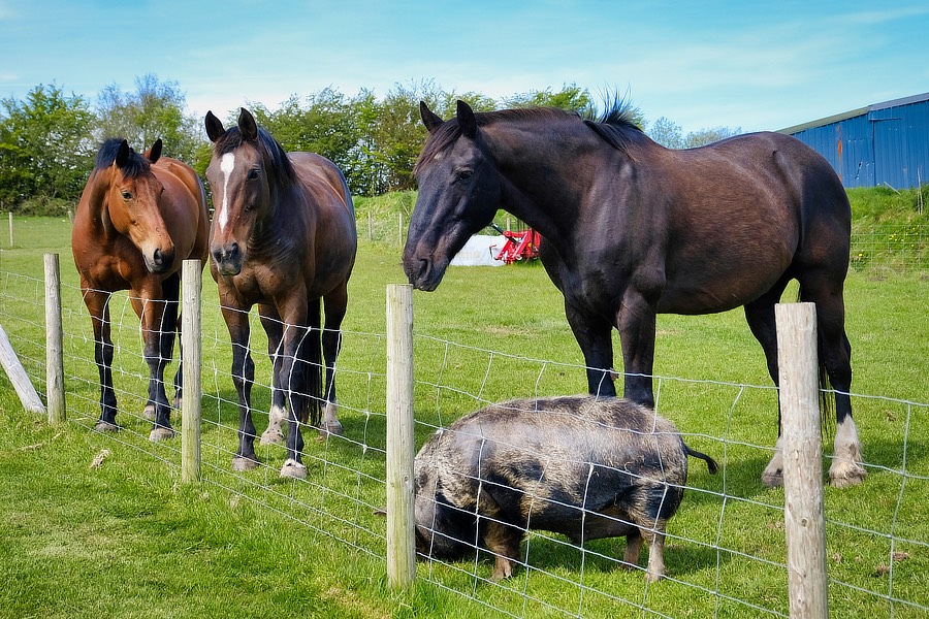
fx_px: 1264
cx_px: 464
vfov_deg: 27.5
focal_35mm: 49
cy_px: 310
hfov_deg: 40.3
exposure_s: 1/500
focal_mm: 32.9
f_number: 4.5
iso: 200
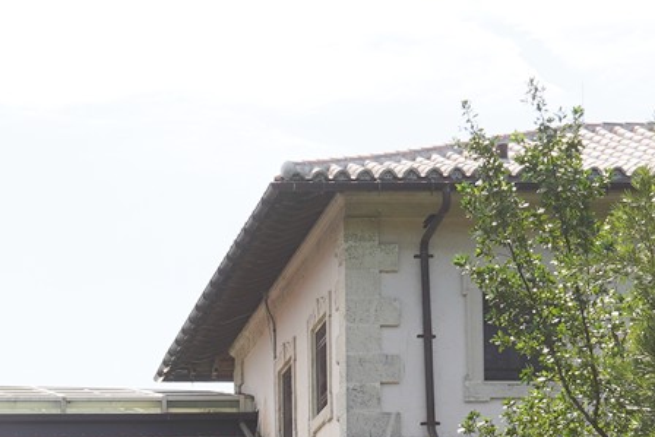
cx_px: -152
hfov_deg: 13.9
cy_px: 798
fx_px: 2602
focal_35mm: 143
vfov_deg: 9.2
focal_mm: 32
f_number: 16
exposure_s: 1/100
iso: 200
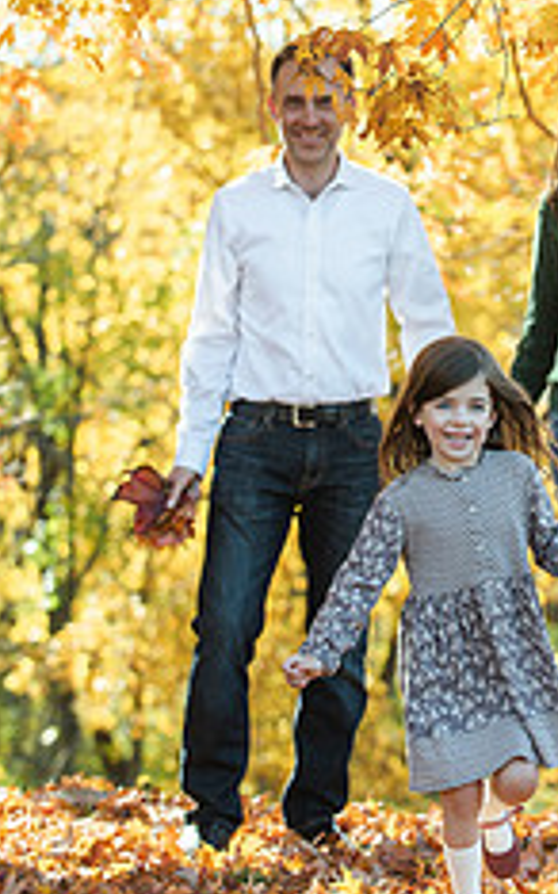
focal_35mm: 186
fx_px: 4531
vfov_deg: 11.2
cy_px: 245
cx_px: 462
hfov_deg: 7.0
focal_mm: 95
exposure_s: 1/1250
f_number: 4
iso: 500
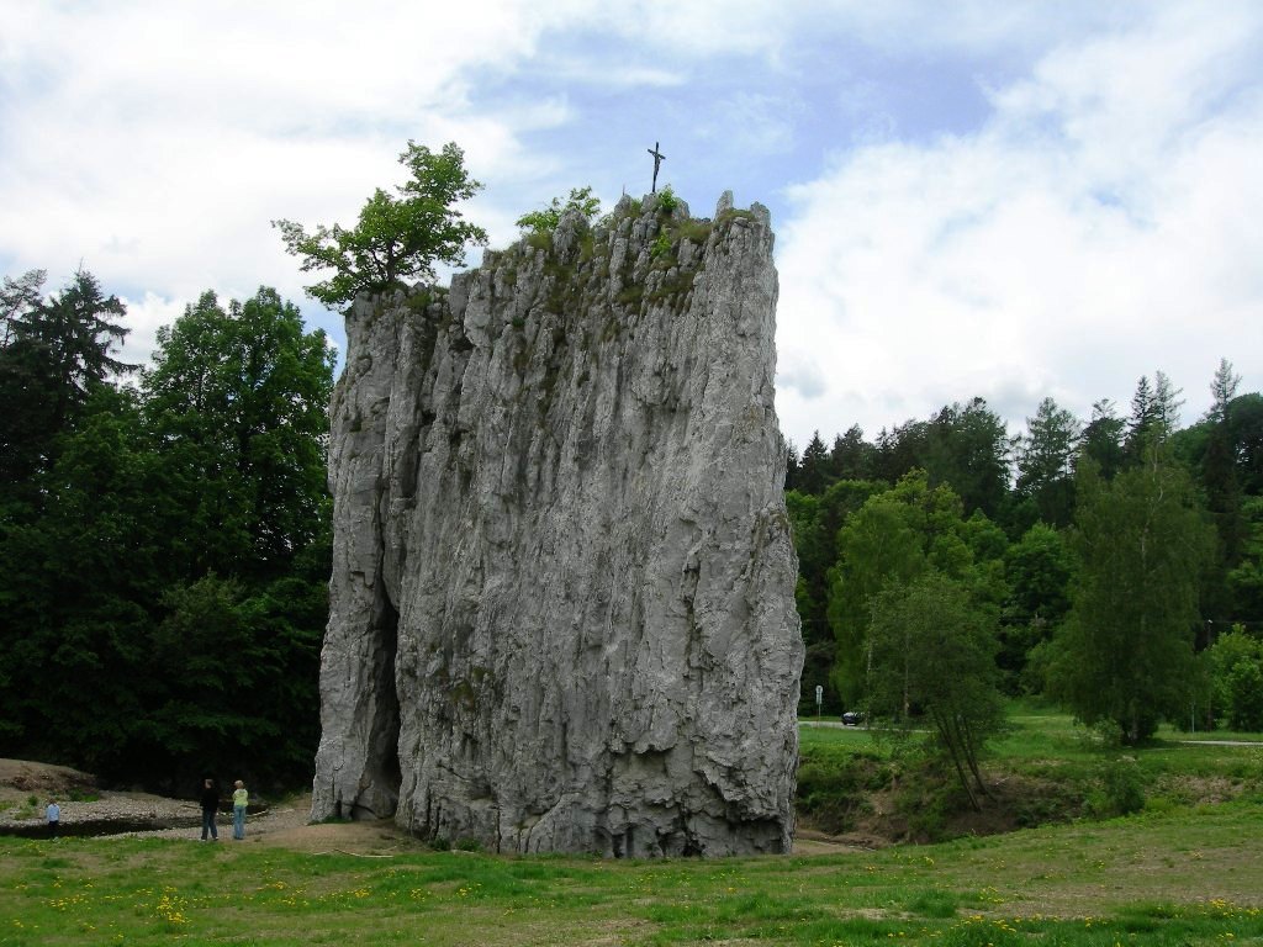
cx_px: 632
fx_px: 1386
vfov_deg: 37.7
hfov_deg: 49.0
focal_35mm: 38
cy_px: 474
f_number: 4.8
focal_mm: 7.8
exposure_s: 1/563
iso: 50
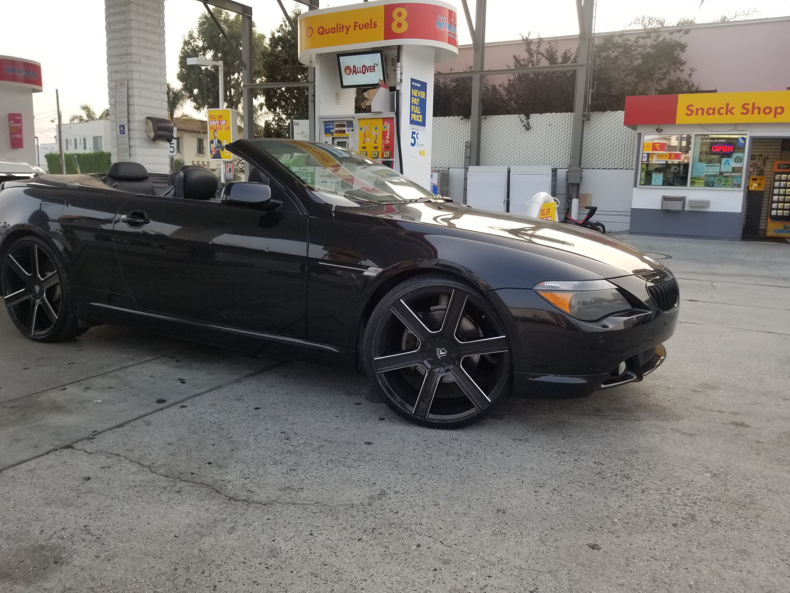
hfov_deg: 67.3
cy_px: 296
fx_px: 593
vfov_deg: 53.1
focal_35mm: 26
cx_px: 395
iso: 50
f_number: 1.7
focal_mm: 4.3
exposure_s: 1/225
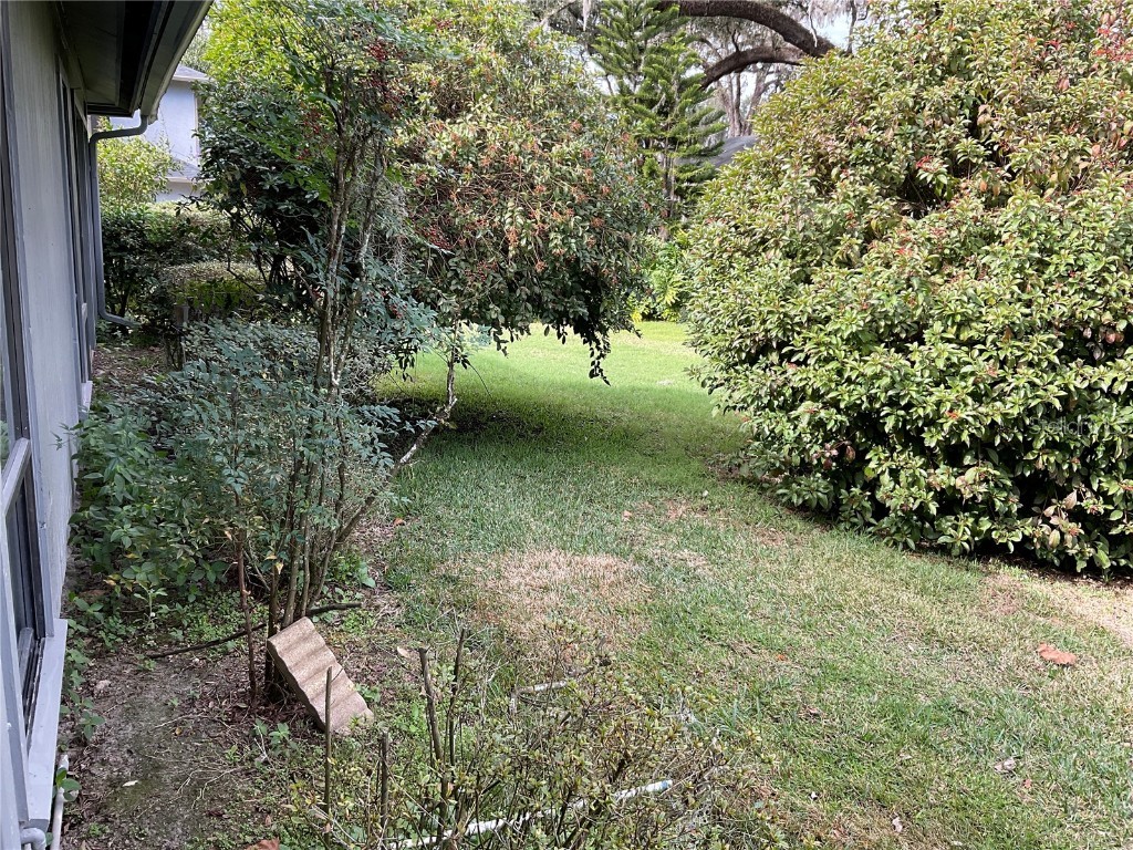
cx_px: 566
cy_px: 425
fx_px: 949
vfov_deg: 48.2
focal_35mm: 29
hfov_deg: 61.7
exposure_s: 1/191
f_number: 1.8
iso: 16
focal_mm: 3
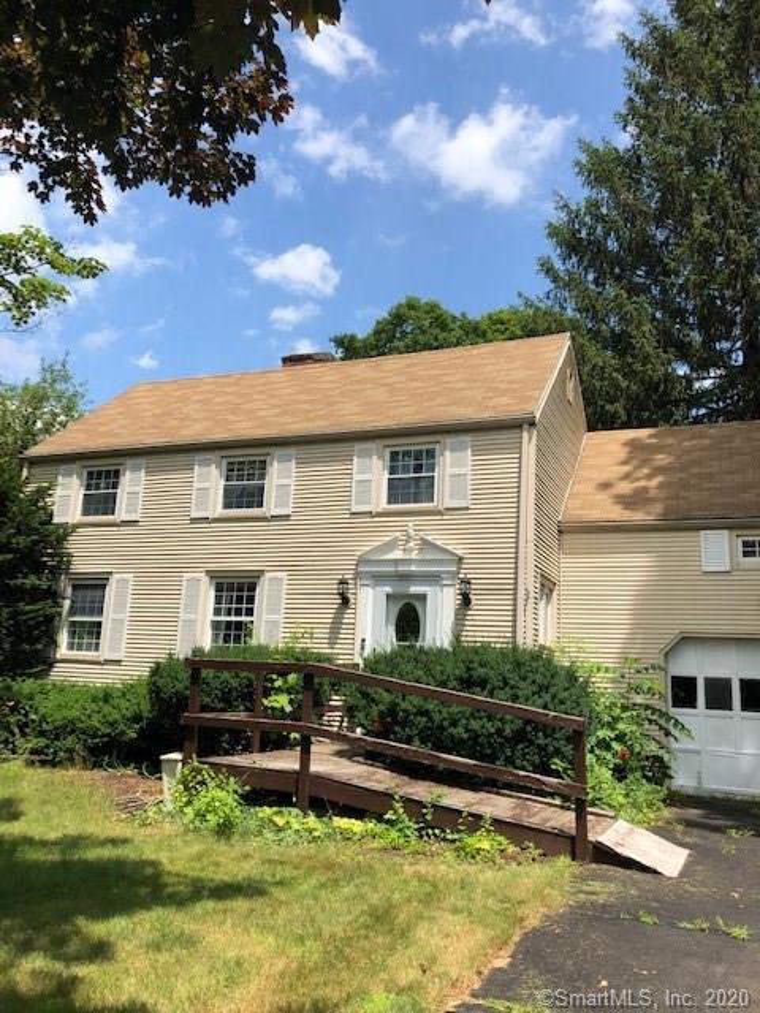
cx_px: 380
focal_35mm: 28
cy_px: 506
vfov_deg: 63.4
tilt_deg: +16.5
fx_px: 820
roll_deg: -1.1
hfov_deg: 49.7
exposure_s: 1/1946
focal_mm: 3.99
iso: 20
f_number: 1.8
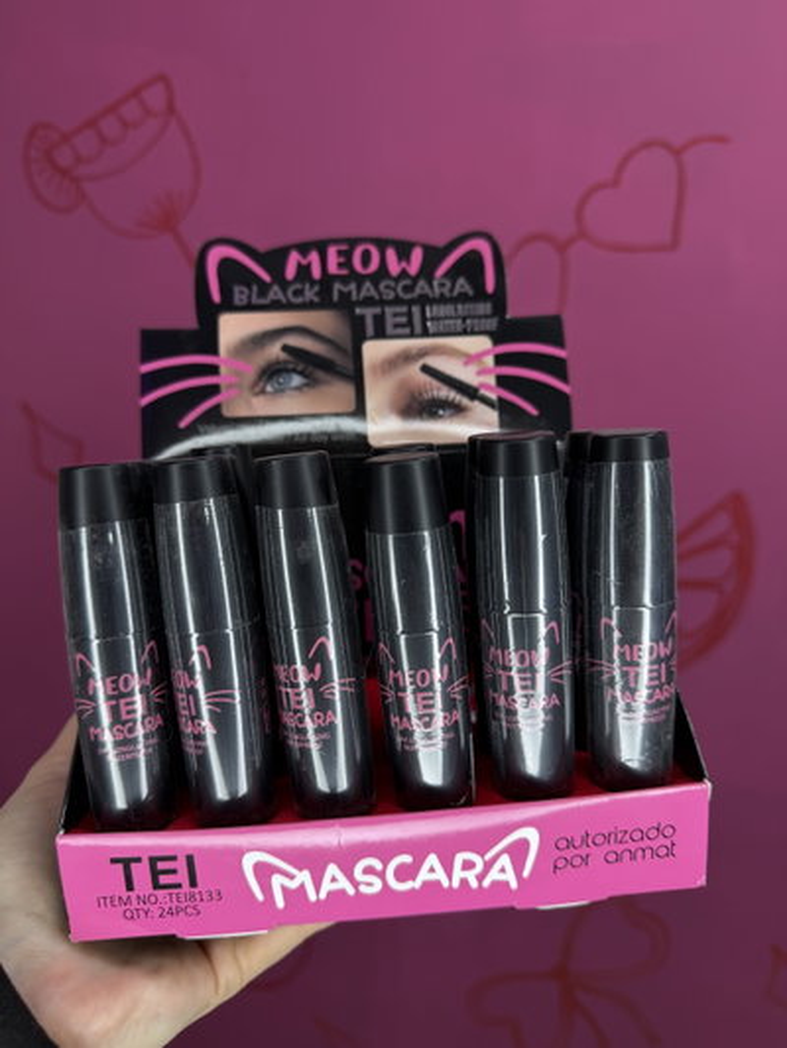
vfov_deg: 71.6
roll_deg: -2.4
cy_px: 524
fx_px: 727
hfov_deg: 56.8
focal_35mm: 24
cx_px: 394
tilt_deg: -15.1
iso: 100
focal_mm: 6.76
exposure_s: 1/100
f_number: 1.78
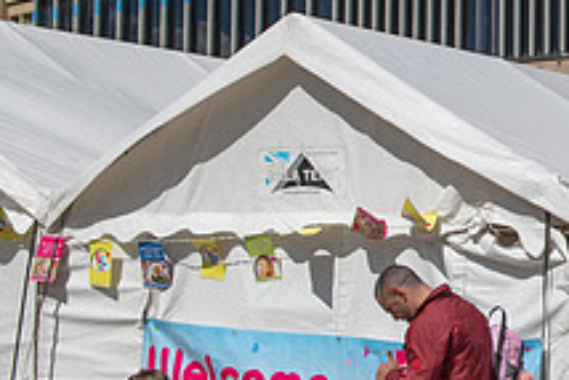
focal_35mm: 97
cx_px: 768
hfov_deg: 19.2
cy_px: 217
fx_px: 1534
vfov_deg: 14.1
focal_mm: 34
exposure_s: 1/2500
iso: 110
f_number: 6.3
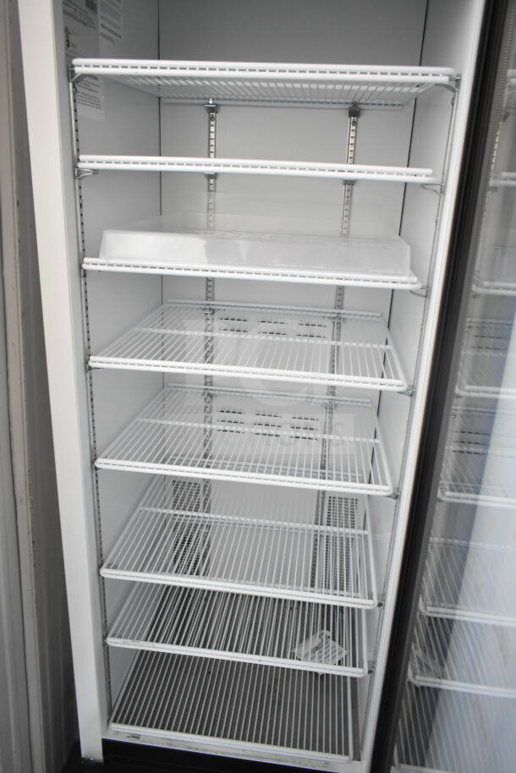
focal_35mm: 27
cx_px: 258
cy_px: 386
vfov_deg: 67.4
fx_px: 580
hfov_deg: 48.0
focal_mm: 18
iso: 3200
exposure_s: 1/30
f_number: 3.5
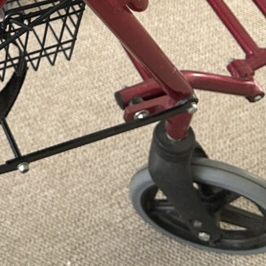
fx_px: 765
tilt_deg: -45.6
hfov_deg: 18.4
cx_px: -78
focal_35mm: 88
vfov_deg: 18.5
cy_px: -70
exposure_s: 1/60
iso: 200
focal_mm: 5.7
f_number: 1.5
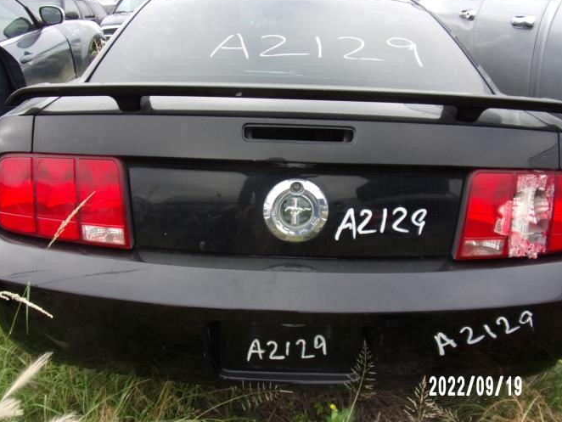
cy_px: 188
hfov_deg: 61.6
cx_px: 283
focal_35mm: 29
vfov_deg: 48.2
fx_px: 471
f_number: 3.3
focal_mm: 4.3
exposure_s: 1/150
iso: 80
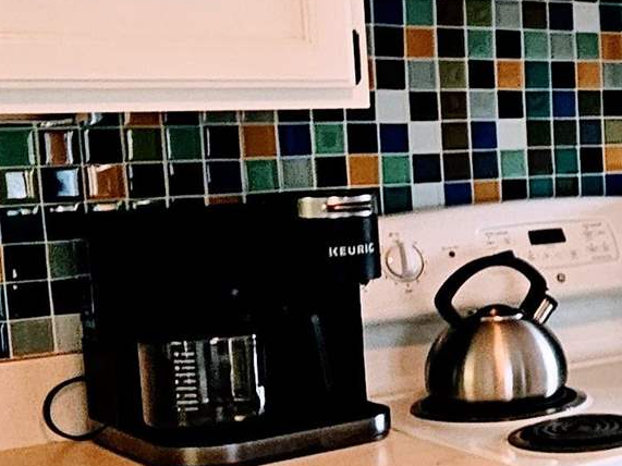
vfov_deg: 21.0
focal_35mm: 70
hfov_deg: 21.9
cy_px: 265
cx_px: 988
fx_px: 1258
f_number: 2.2
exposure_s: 1/60
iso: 100
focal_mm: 2.2
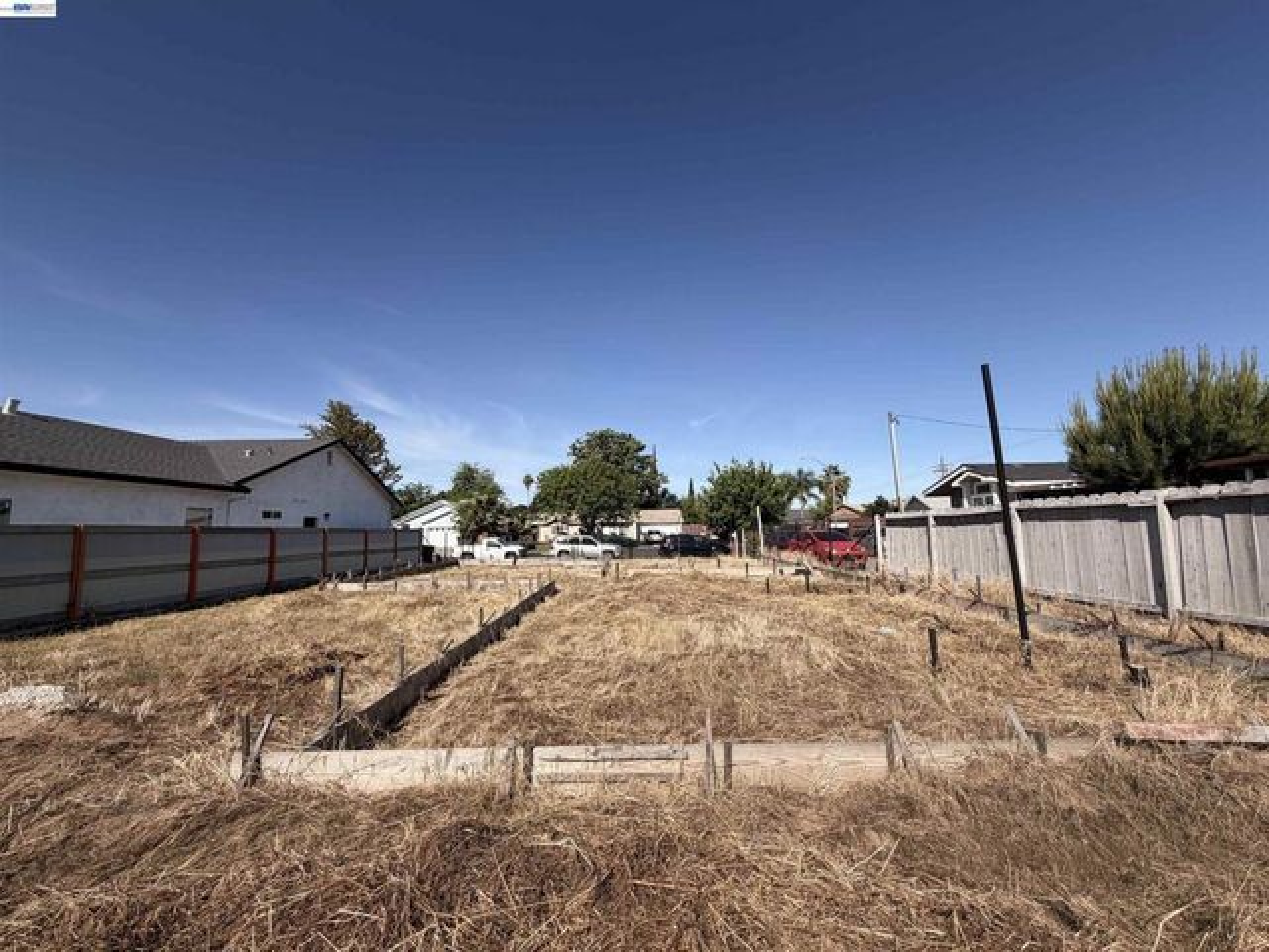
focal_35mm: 14
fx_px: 513
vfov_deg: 85.7
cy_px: 476
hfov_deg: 102.1
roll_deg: +0.7
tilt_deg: +6.5
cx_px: 634
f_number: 2.2
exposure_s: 1/942
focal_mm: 2.22
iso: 20
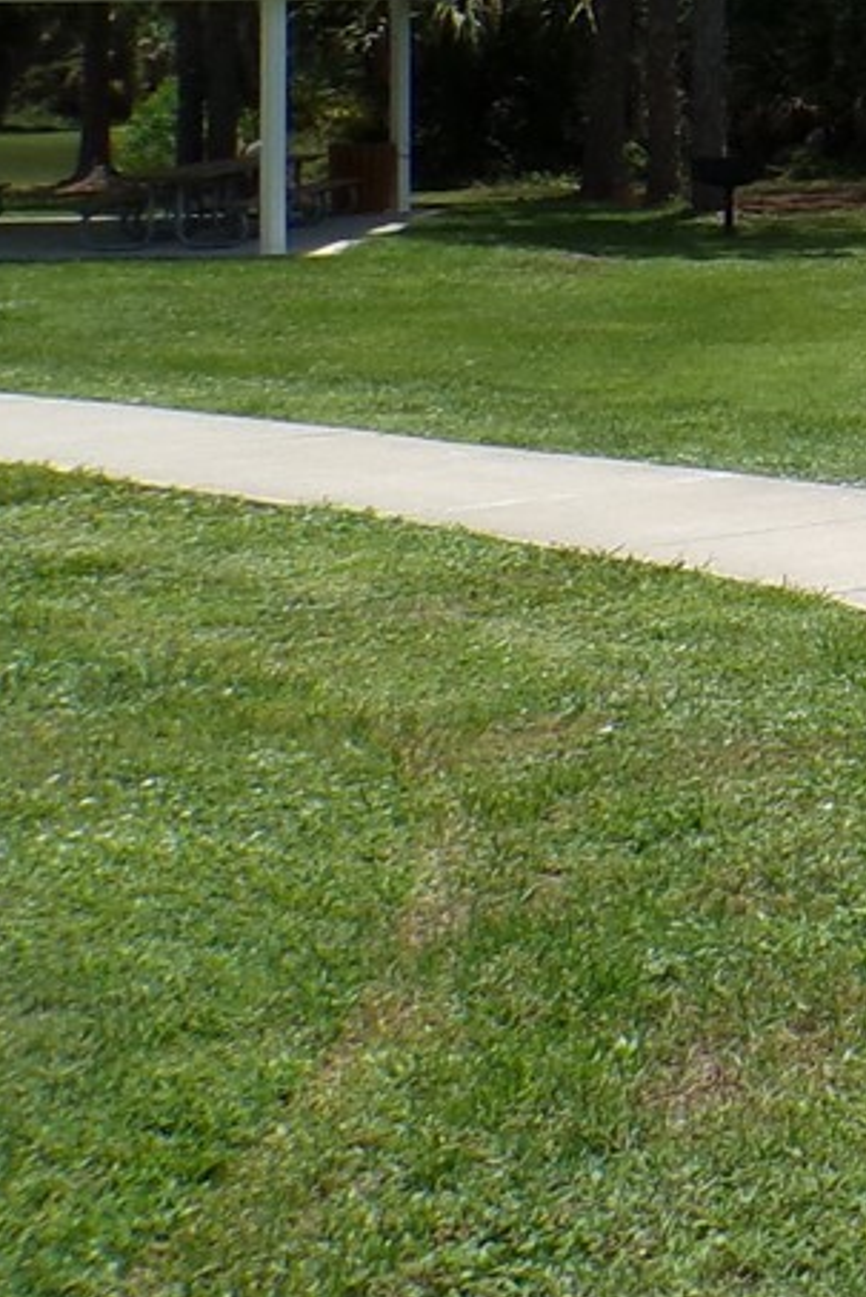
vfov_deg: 22.1
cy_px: -43
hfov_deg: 11.8
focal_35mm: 88
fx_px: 3173
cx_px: 2252
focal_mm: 4.3
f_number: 5.8
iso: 100
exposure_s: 1/600
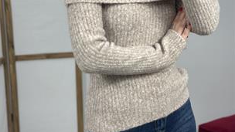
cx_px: 117
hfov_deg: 29.7
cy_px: 60
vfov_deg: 17.0
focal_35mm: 71
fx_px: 442
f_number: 1.78
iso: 125
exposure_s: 1/100
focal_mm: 6.86
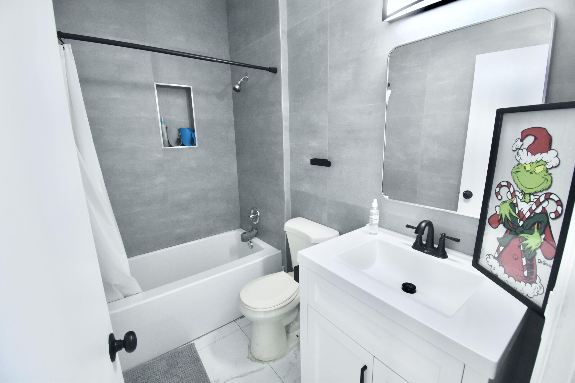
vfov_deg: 77.3
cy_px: 192
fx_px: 240
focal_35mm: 15
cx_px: 288
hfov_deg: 100.4
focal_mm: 10
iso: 2000
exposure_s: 1/125
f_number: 4.5
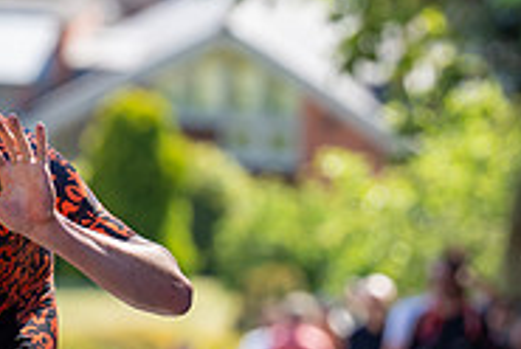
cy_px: 125
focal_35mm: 510
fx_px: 7393
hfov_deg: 4.0
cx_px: -3
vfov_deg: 2.7
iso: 250
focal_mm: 163
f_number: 3.5
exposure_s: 1/1000
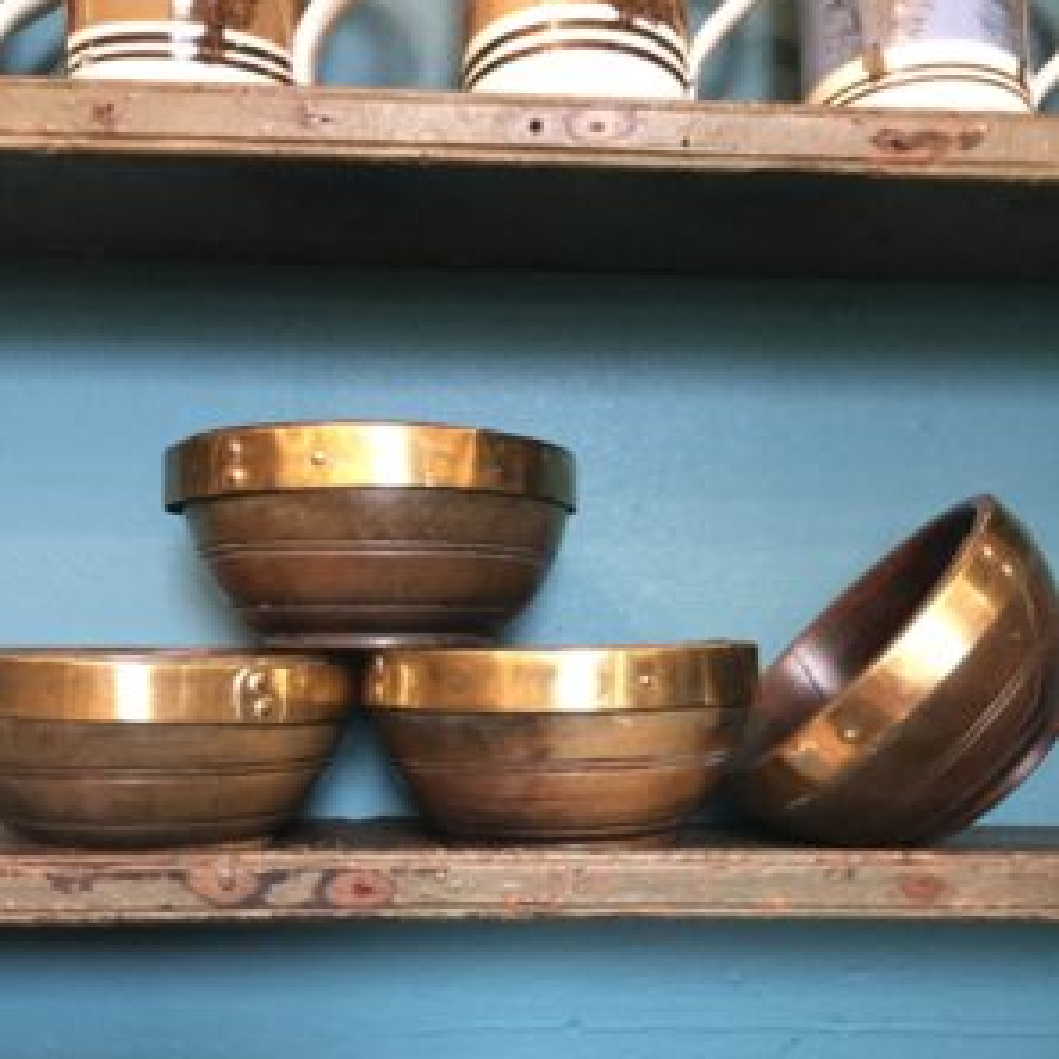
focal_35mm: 37
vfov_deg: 44.4
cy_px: 694
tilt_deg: -1.1
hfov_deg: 44.9
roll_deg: -0.7
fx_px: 1281
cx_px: 526
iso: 200
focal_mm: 3.3
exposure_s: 1/17
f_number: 2.4
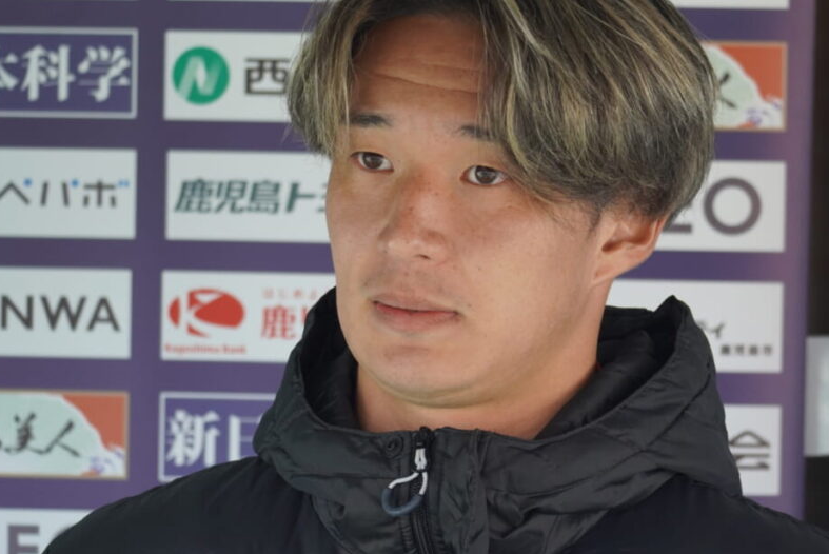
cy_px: 276
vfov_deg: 5.0
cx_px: 512
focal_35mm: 277
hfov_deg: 7.4
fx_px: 6383
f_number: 5.6
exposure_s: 1/250
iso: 800
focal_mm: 142
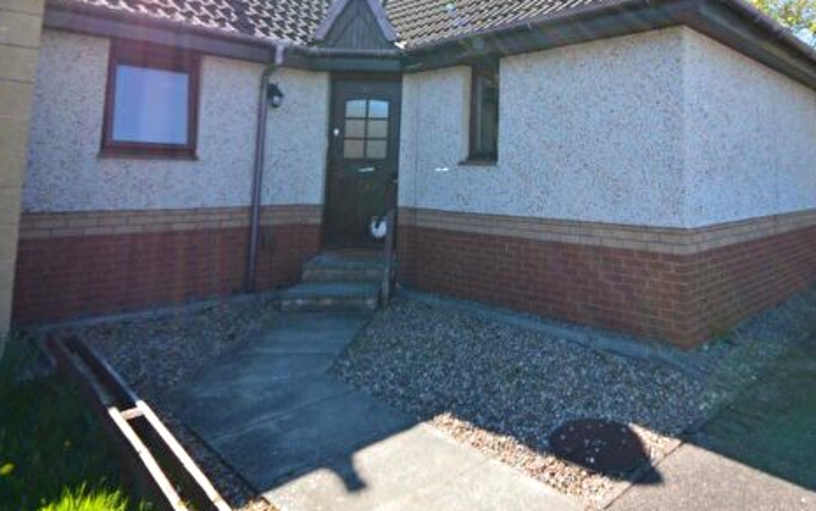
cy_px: 119
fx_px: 512
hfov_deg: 75.0
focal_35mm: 23
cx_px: 537
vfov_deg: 50.5
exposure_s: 1/200
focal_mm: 10
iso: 400
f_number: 10
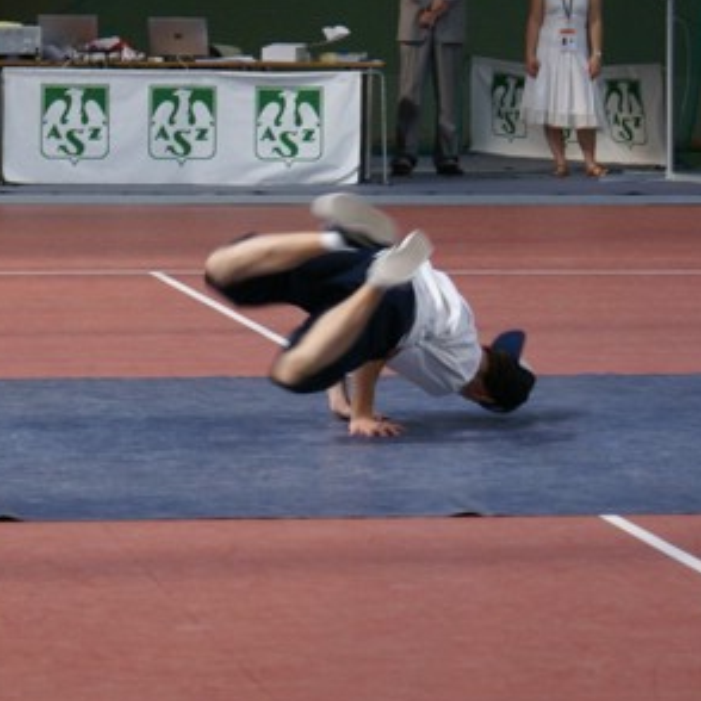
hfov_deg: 8.2
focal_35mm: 213
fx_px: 4880
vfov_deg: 8.2
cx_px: 267
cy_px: 262
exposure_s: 1/80
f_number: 5.6
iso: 400
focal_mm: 70
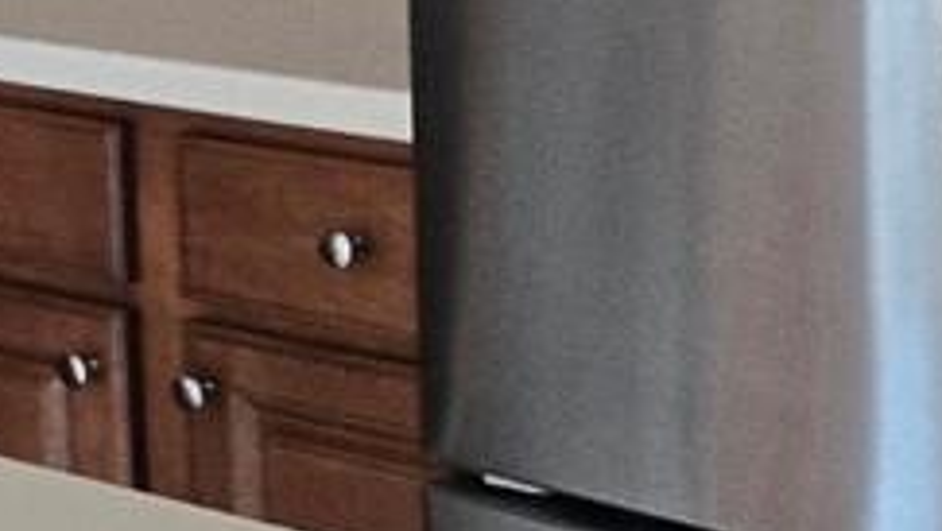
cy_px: -291
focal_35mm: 165
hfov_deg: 10.4
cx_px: -1640
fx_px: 4124
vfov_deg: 7.2
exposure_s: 1/120
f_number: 1.8
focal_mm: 5.4
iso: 320
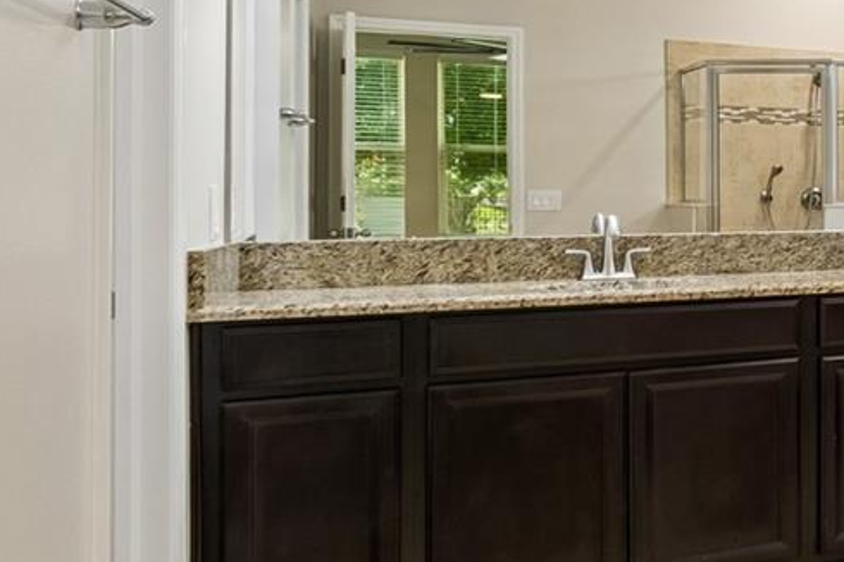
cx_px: 1292
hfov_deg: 27.1
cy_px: 165
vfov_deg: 27.2
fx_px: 1148
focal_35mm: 49
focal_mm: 10
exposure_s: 1/5
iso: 100
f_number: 7.1
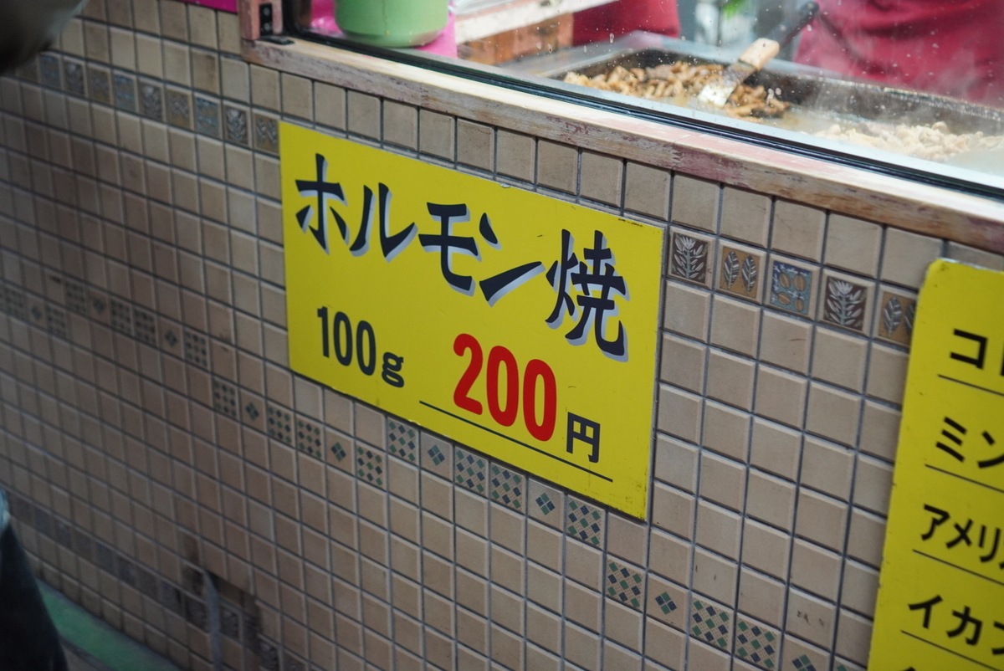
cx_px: 502
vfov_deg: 25.8
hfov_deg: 37.8
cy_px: 336
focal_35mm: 52
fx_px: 1465
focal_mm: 35
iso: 1000
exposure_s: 1/60
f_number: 2.5
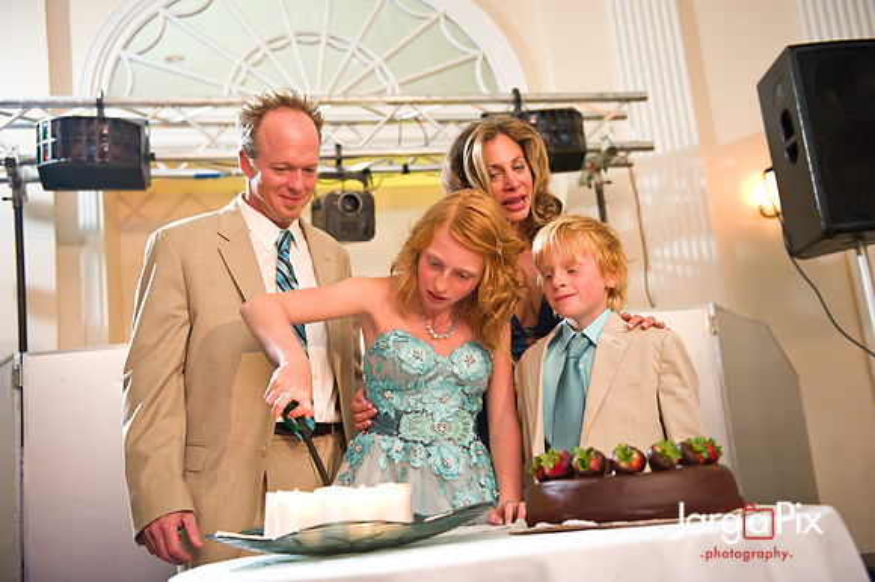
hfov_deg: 50.7
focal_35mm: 38
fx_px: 923
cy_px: 291
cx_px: 438
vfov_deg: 35.0
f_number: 3.2
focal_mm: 38
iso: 1600
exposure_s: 1/125
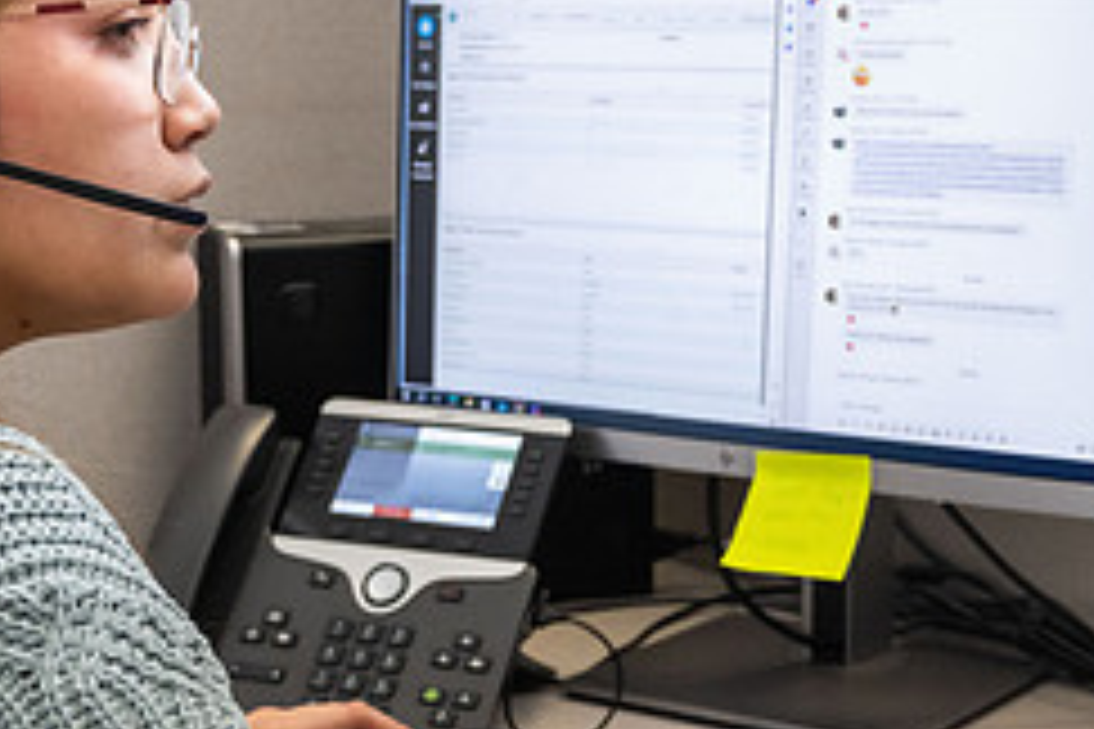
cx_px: 594
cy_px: 497
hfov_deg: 23.6
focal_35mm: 86
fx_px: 2613
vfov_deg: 15.8
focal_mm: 36
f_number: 5
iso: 2000
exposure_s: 1/125
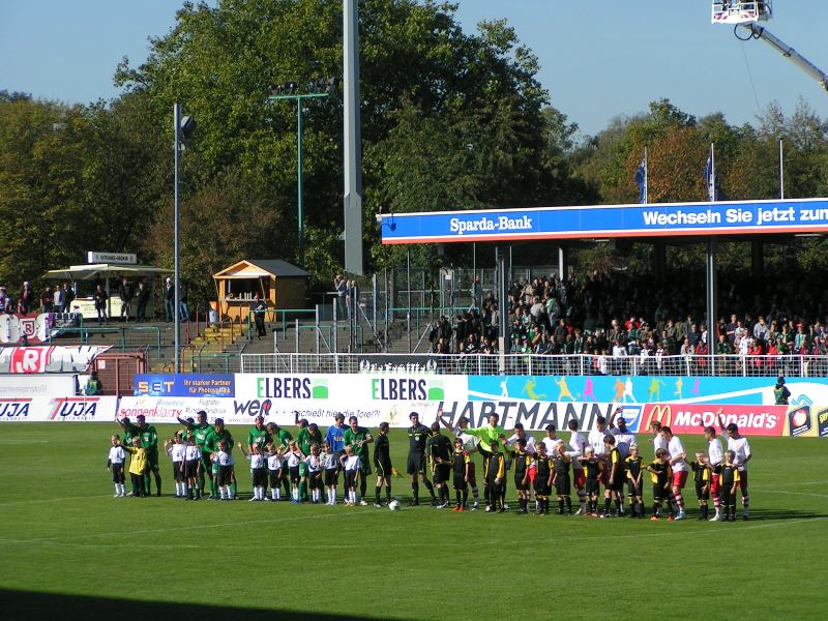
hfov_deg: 13.8
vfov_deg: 10.4
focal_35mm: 143
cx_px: 414
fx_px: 3420
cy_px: 310
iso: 50
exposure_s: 1/1000
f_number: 3.5
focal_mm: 21.9
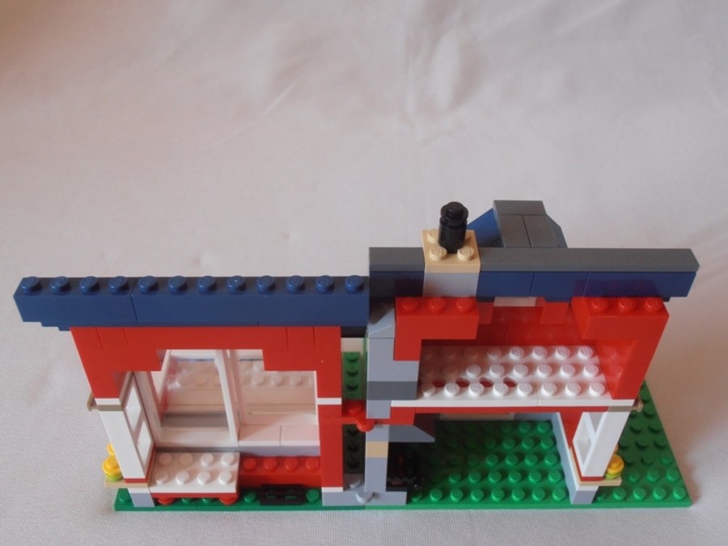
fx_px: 778
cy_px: 273
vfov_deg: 38.7
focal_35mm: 37
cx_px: 364
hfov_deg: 50.1
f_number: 3.9
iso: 125
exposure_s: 1/40
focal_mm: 6.61
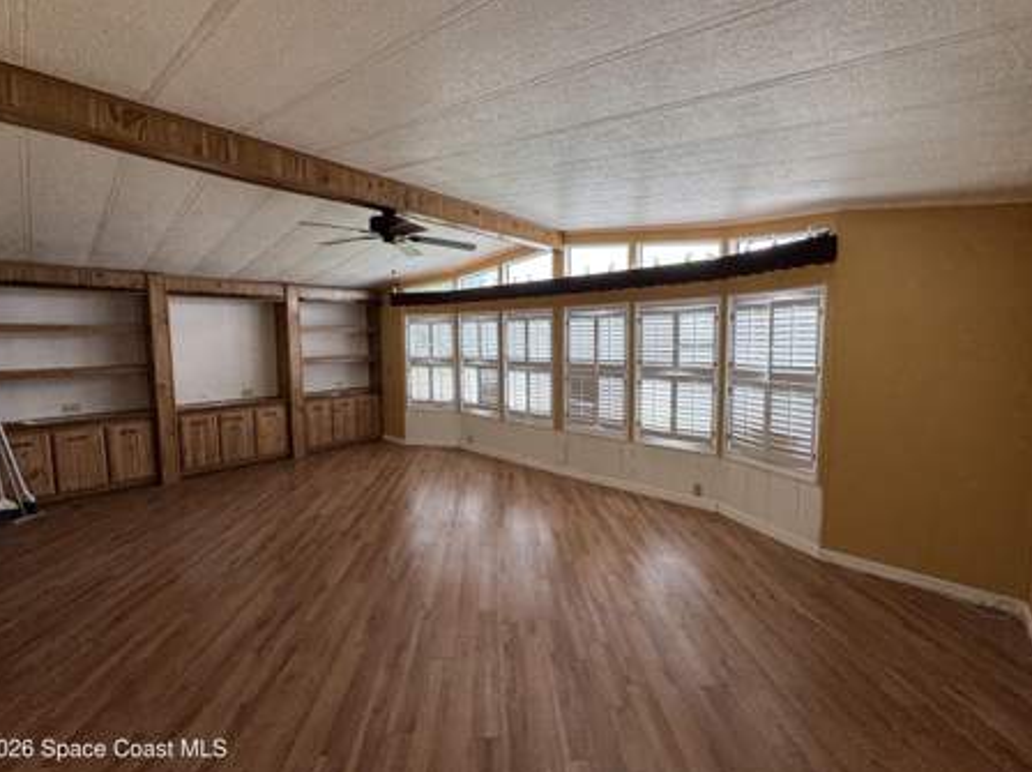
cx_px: 516
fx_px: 447
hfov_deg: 98.2
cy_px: 370
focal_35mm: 15
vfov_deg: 81.6
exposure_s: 1/99
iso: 80
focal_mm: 2.22
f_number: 2.2
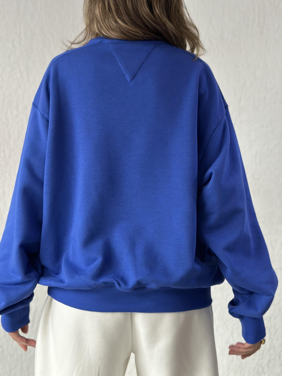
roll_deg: -0.2
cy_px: 188
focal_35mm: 48
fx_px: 521
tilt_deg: -1.0
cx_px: 141
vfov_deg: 39.7
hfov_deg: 30.3
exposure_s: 1/55
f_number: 1.78
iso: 400
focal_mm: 6.86
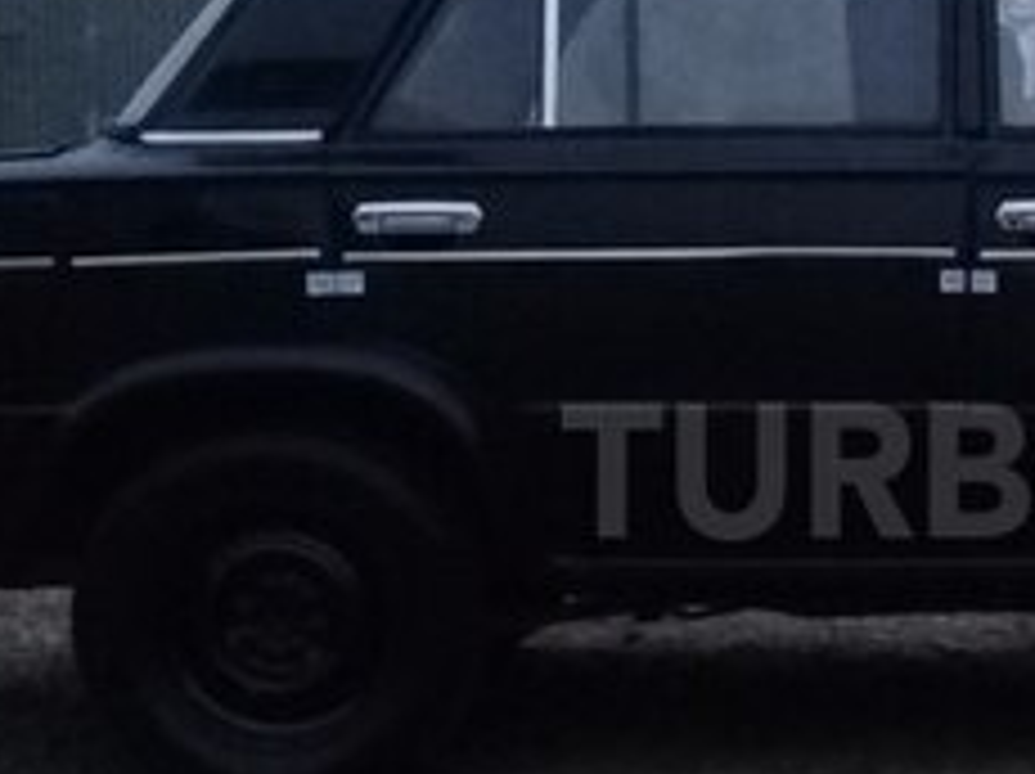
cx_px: 1022
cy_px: 470
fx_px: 2658
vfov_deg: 16.6
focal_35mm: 89
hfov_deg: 21.3
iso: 400
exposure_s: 1/17
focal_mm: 3.3
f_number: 2.2
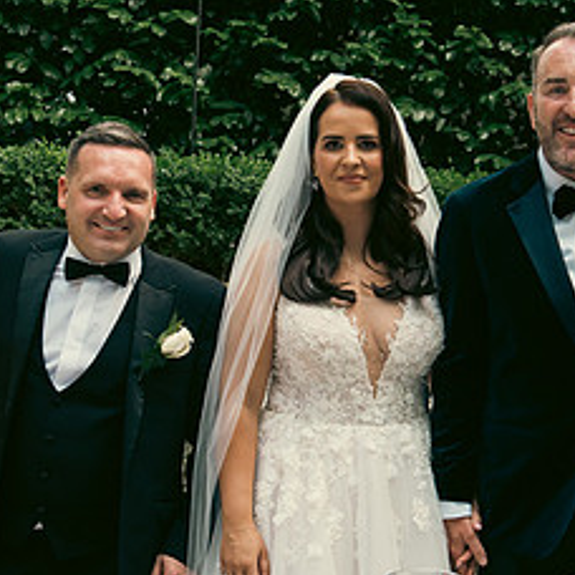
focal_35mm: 78
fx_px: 1466
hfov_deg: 22.1
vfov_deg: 22.0
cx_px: 376
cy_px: 443
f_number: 3.5
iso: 320
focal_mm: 24
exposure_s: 1/200
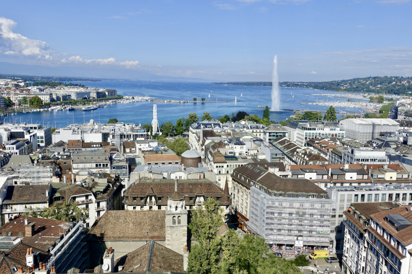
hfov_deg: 60.3
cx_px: 206
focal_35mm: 31
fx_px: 355
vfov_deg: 42.3
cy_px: 137
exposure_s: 1/100
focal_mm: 11.33
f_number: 5.6
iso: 125
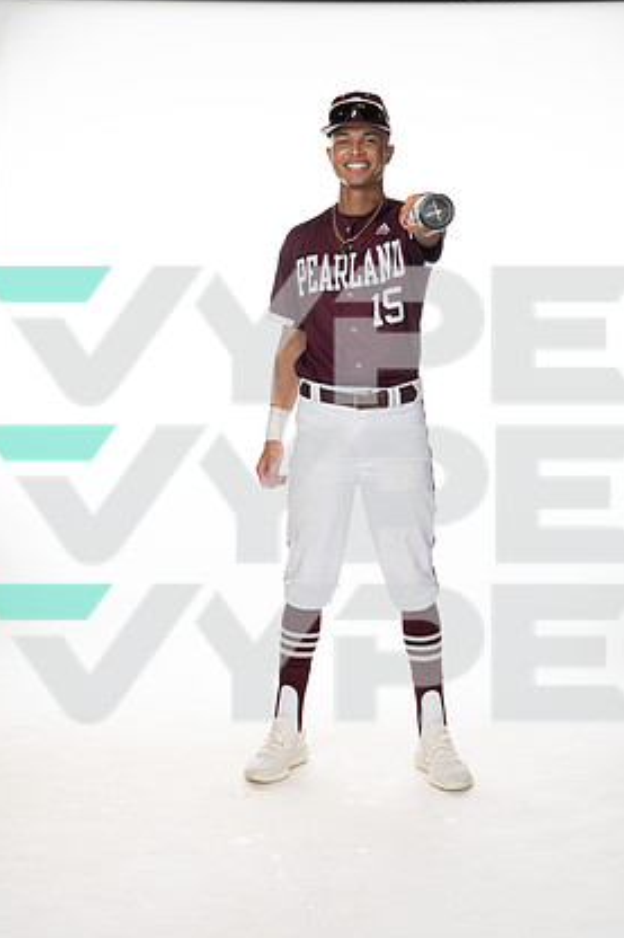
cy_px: 496
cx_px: 313
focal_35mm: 53
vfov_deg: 37.5
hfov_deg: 25.5
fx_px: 1379
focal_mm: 49
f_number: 6.3
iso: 400
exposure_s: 1/250
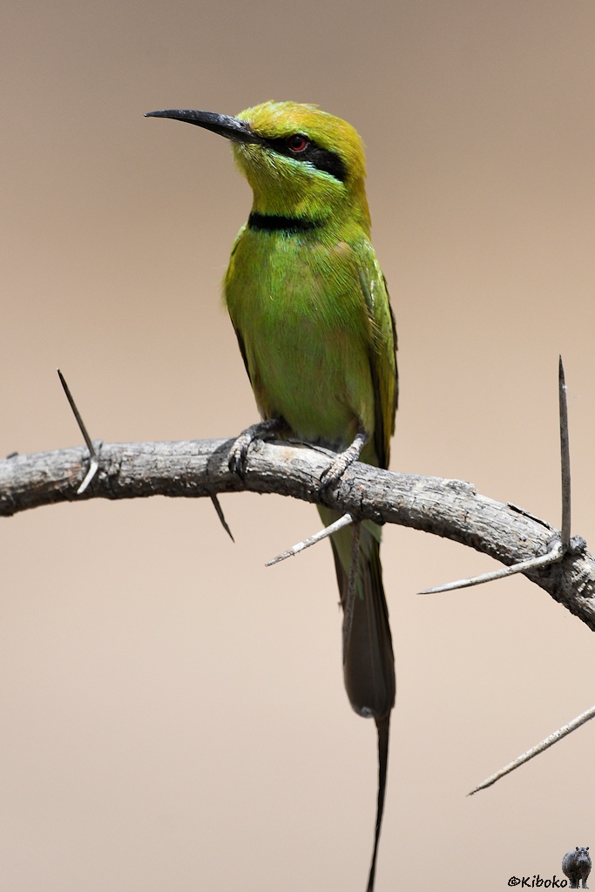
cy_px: 446
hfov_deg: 1.3
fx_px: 26020
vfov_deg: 2.0
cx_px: 298
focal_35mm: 1050
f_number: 7.1
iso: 250
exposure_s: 1/1250
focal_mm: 700
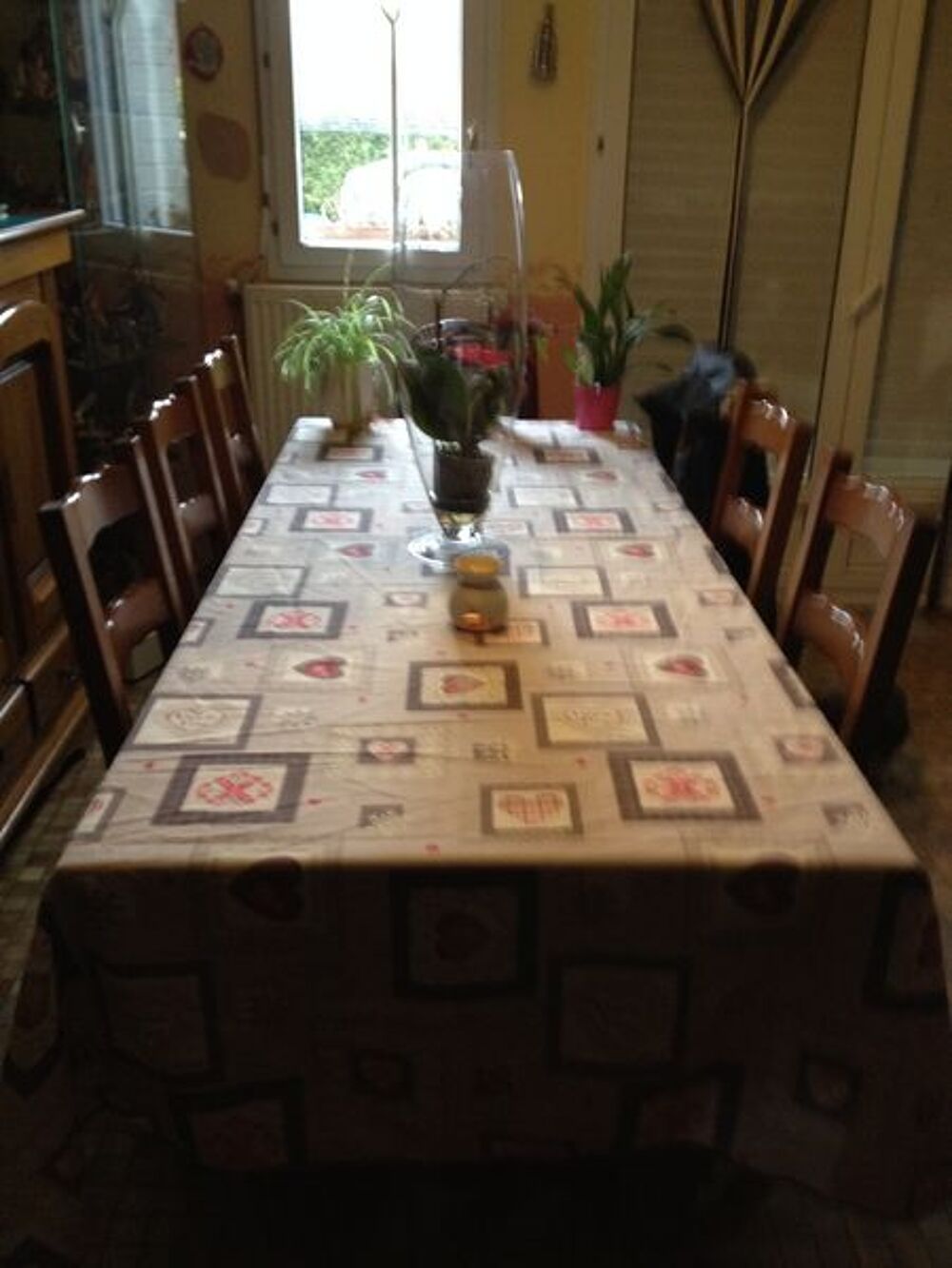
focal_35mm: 35
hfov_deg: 40.7
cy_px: 634
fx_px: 1283
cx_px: 476
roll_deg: -1.0
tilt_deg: -24.6
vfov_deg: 52.6
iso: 250
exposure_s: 1/20
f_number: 2.4
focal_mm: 4.28
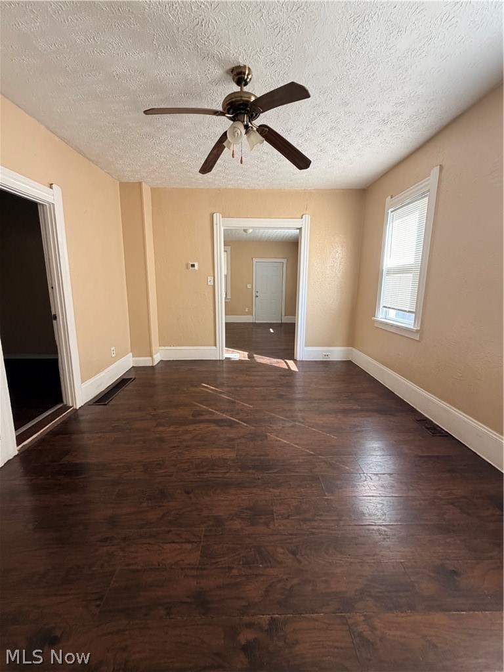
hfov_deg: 85.7
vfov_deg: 102.1
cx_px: 252
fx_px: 272
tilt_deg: -10.4
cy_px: 336
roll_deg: -0.1
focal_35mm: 14
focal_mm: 2.22
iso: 200
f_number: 2.2
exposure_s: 1/121
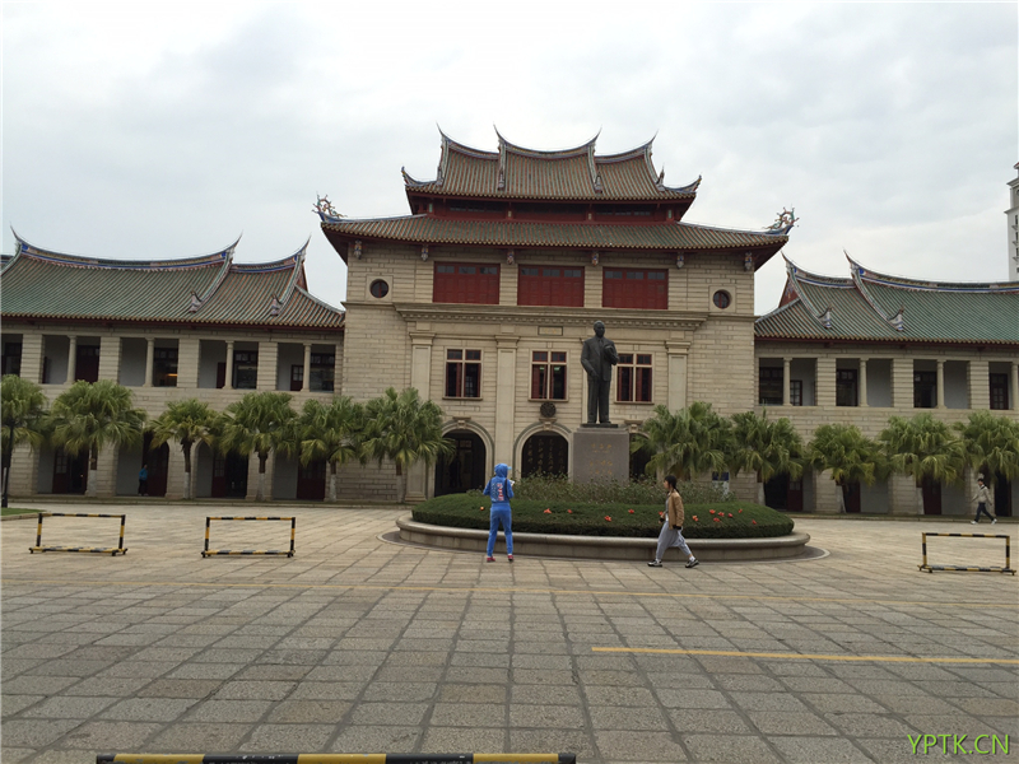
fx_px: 854
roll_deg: -1.8
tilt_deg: +5.0
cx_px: 510
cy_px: 382
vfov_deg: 48.2
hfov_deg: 61.7
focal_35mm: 29
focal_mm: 4.15
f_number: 2.2
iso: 32
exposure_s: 1/218
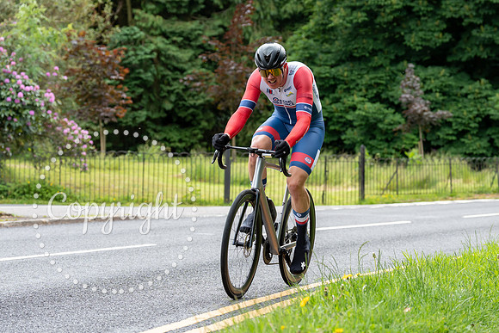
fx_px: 1365
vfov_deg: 13.9
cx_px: 296
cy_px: 165
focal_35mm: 98
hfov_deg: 20.7
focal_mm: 70
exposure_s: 1/1000
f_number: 3.5
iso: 500
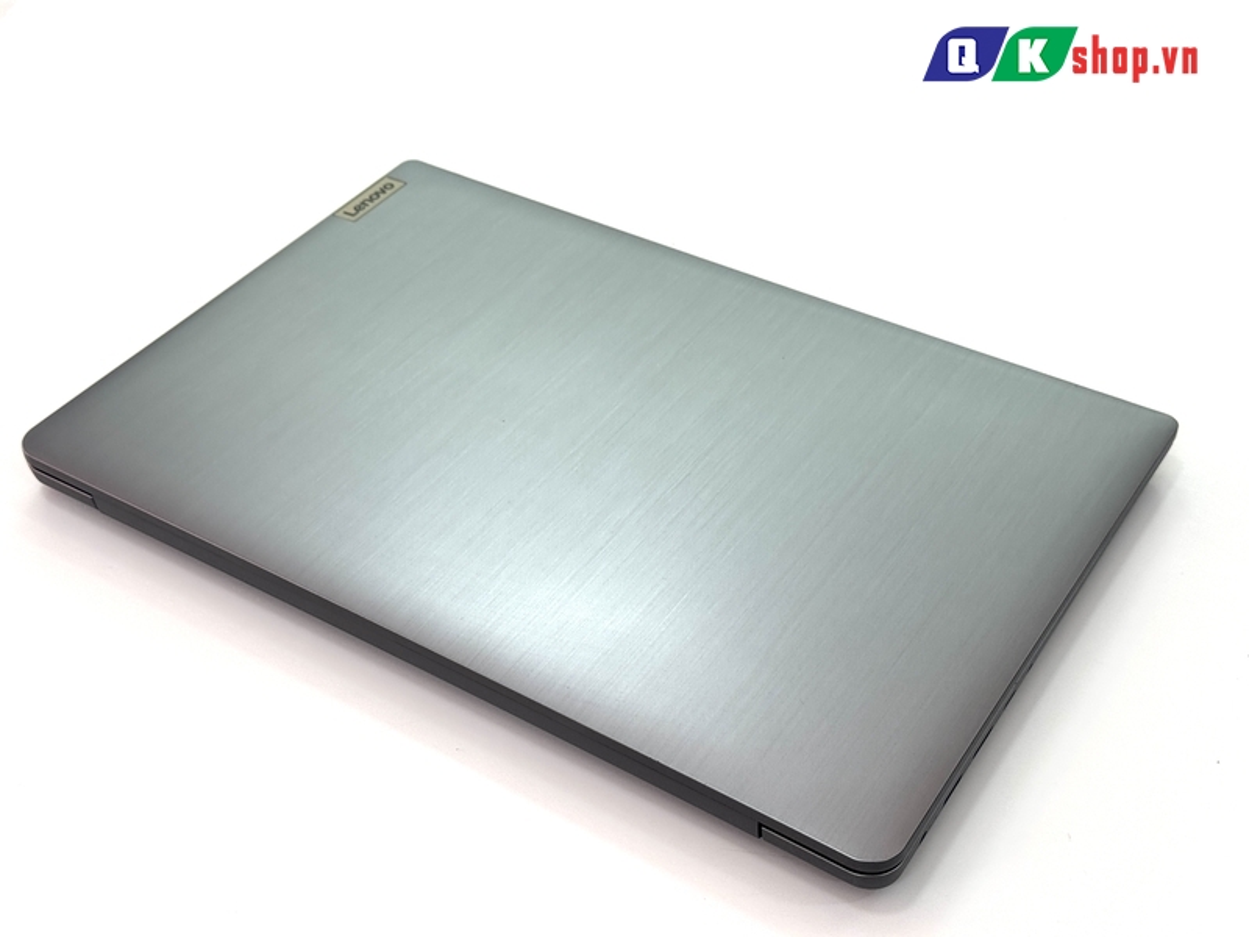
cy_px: 468
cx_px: 624
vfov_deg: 30.3
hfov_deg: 39.7
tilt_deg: -41.1
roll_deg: +4.1
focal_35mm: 48
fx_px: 1732
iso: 50
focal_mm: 6.76
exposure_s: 1/204
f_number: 1.78
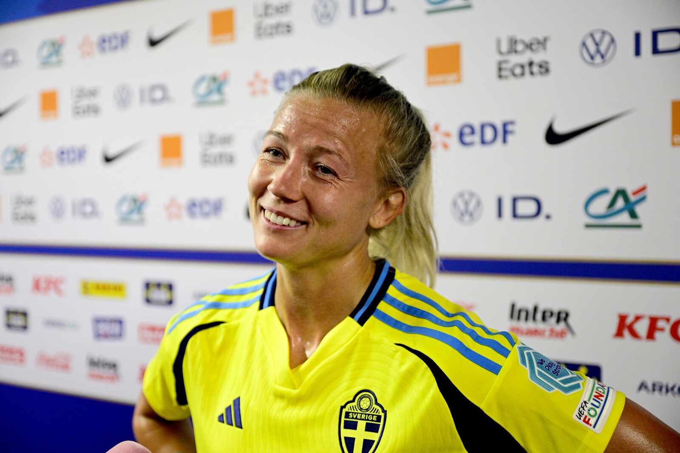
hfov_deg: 42.7
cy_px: 226
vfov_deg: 29.2
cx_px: 340
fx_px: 869
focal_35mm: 46
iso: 3200
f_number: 2.8
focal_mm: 46
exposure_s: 1/250
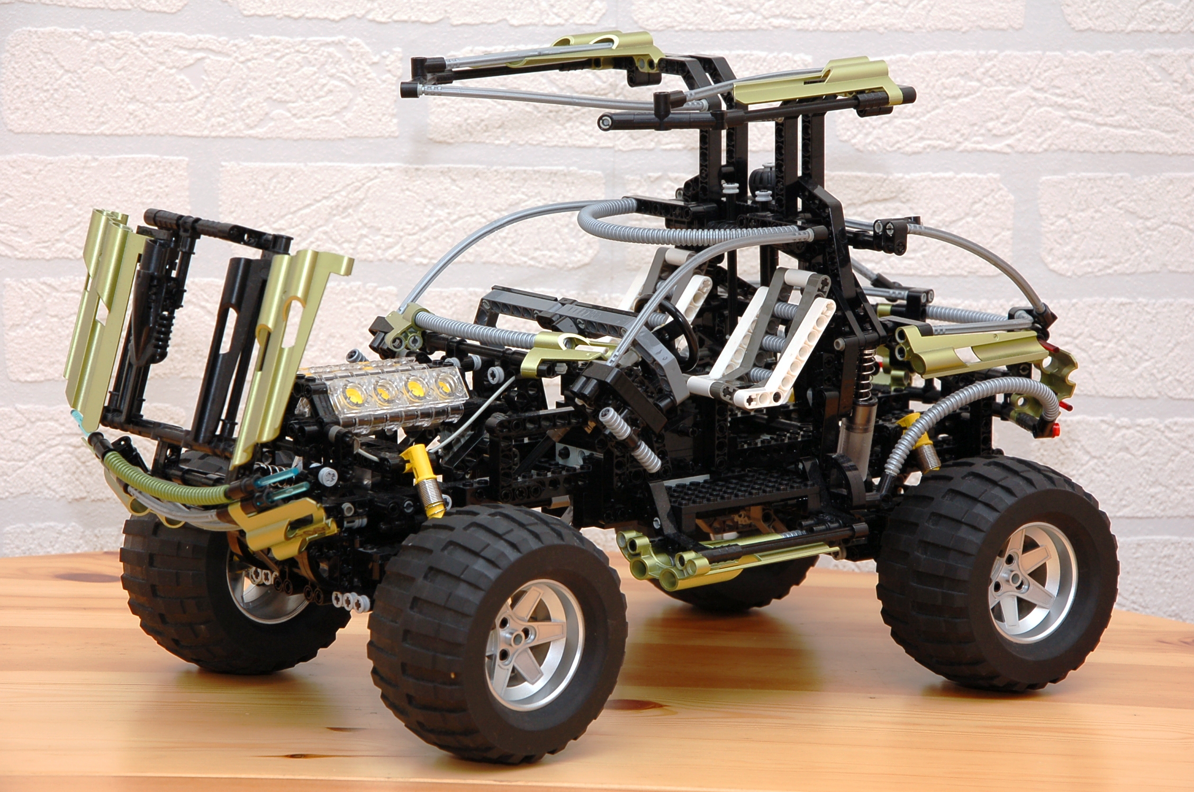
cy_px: 396
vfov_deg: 10.7
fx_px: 4222
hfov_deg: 16.1
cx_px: 597
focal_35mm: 128
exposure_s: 1/60
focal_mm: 85
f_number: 10
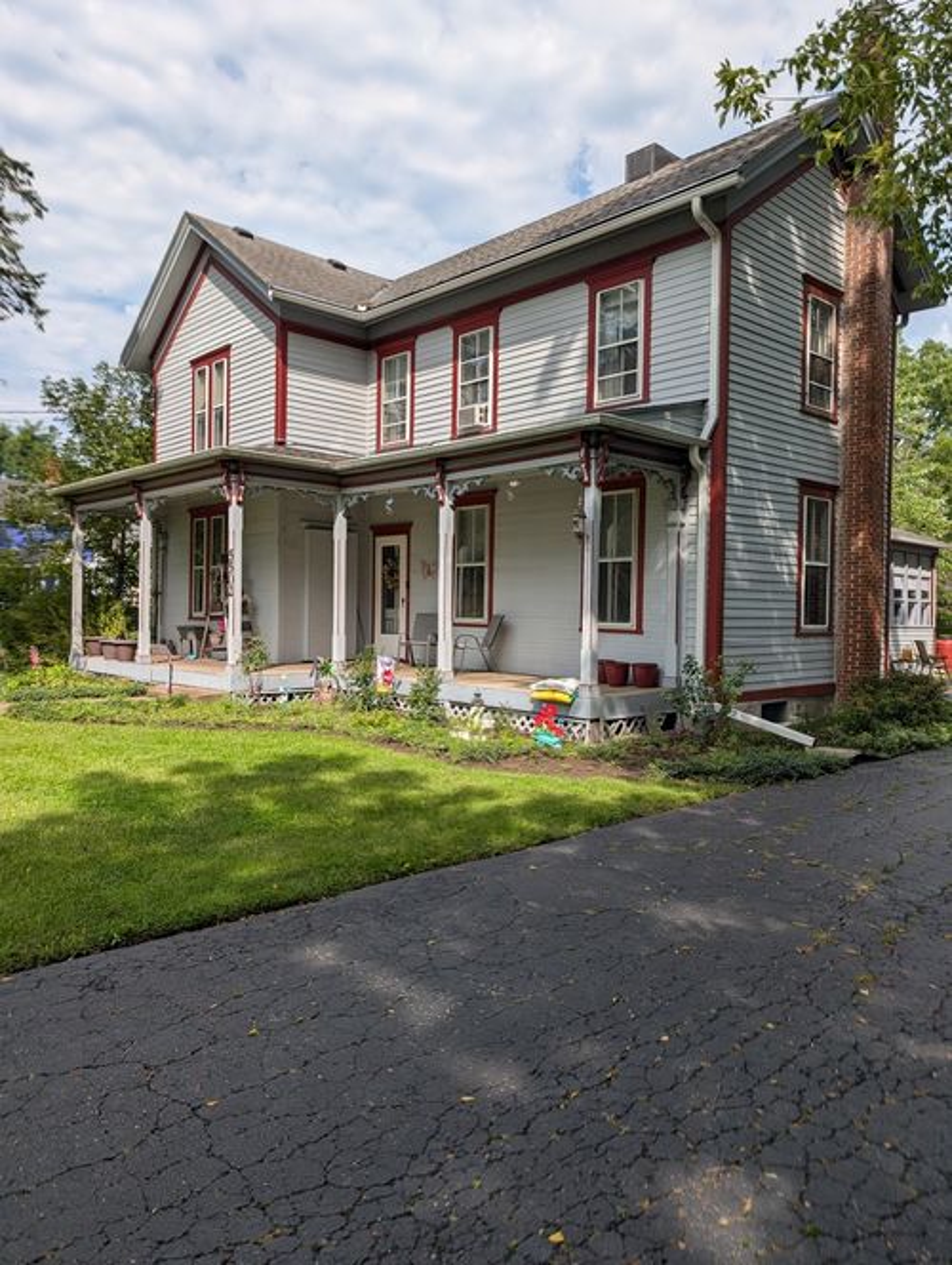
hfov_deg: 56.9
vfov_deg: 71.5
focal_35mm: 24
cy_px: 632
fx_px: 878
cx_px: 476
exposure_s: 1/1066
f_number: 1.68
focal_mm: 6.9
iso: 20
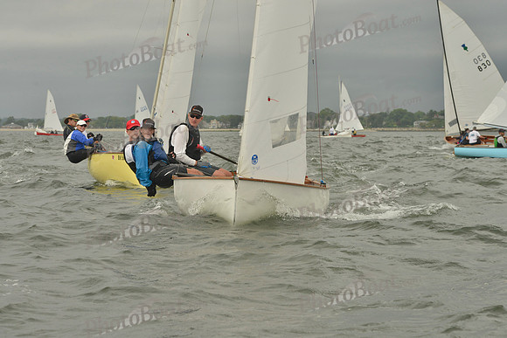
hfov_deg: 22.1
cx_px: 254
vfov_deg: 14.9
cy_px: 169
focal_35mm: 92
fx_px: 1296
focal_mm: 92
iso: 400
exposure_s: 1/1250
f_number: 9
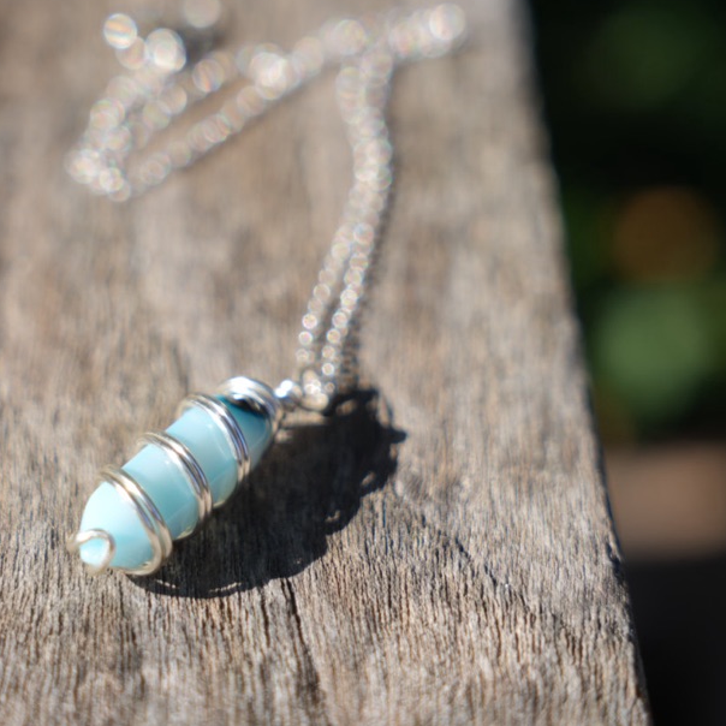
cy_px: 272
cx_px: 254
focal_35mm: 99
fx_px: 2345
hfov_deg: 17.6
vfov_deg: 17.6
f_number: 4.5
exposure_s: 1/320
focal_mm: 58.5
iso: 100
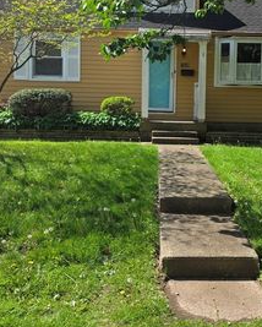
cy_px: 117
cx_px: 181
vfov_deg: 43.4
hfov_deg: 35.3
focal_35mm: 42
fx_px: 407
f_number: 1.7
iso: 80
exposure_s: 1/3009
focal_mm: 6.25
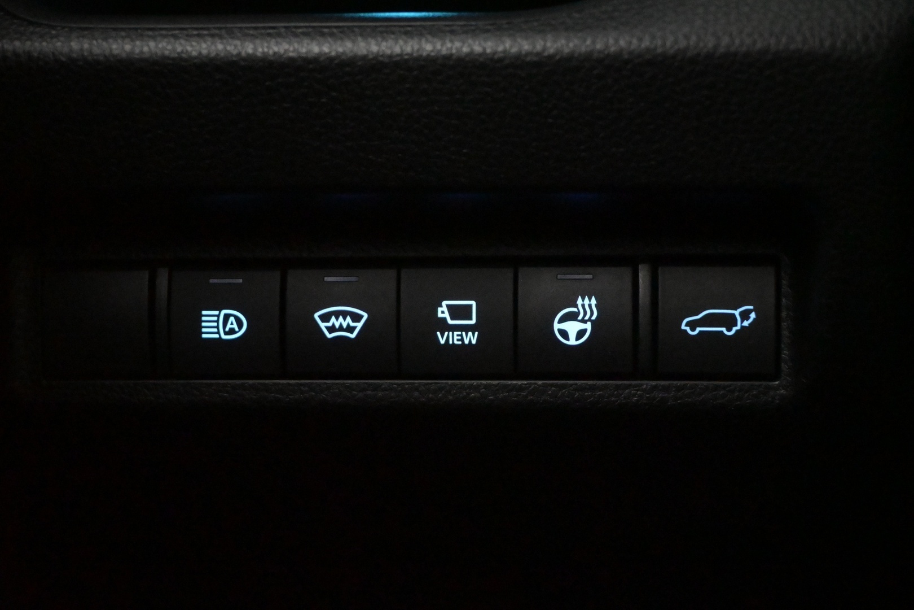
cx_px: 457
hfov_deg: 37.9
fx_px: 1333
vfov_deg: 25.8
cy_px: 305
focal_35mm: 52
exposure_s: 1/60
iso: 11400
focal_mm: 35
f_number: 5.3
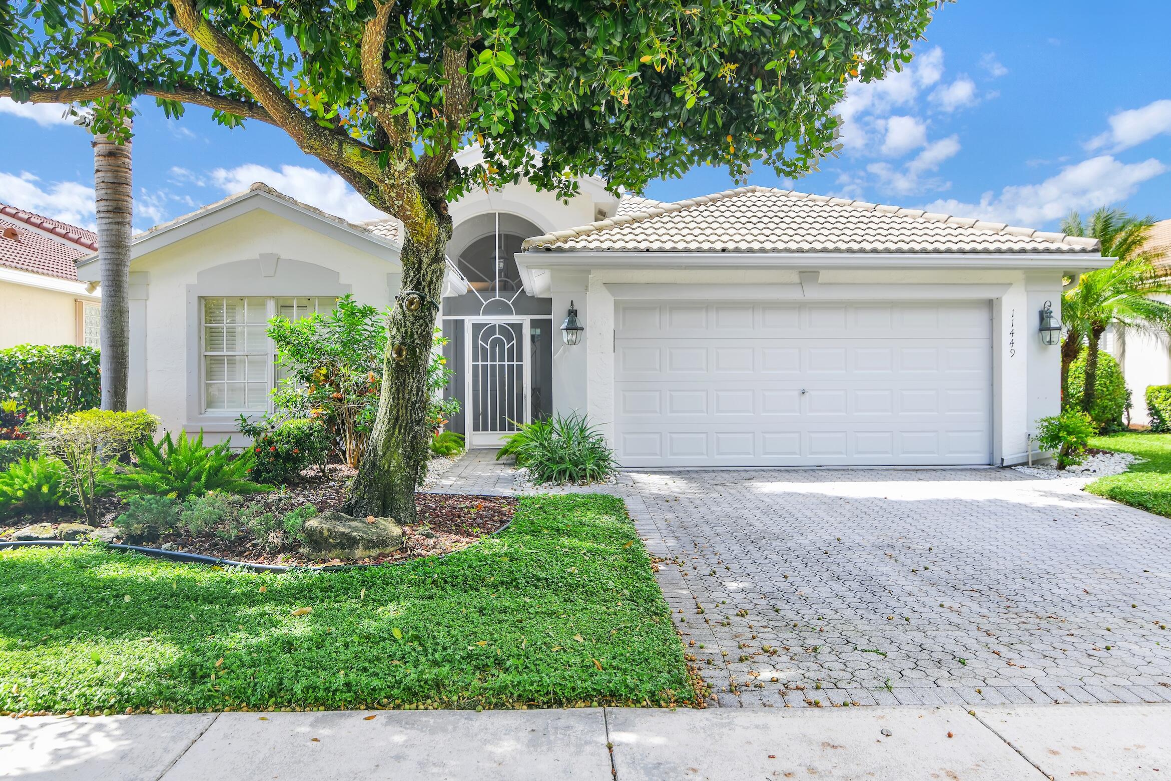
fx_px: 911
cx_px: 586
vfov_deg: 46.4
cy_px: 390
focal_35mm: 28
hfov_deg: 65.5
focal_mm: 28
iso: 100
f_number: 8
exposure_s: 1/125
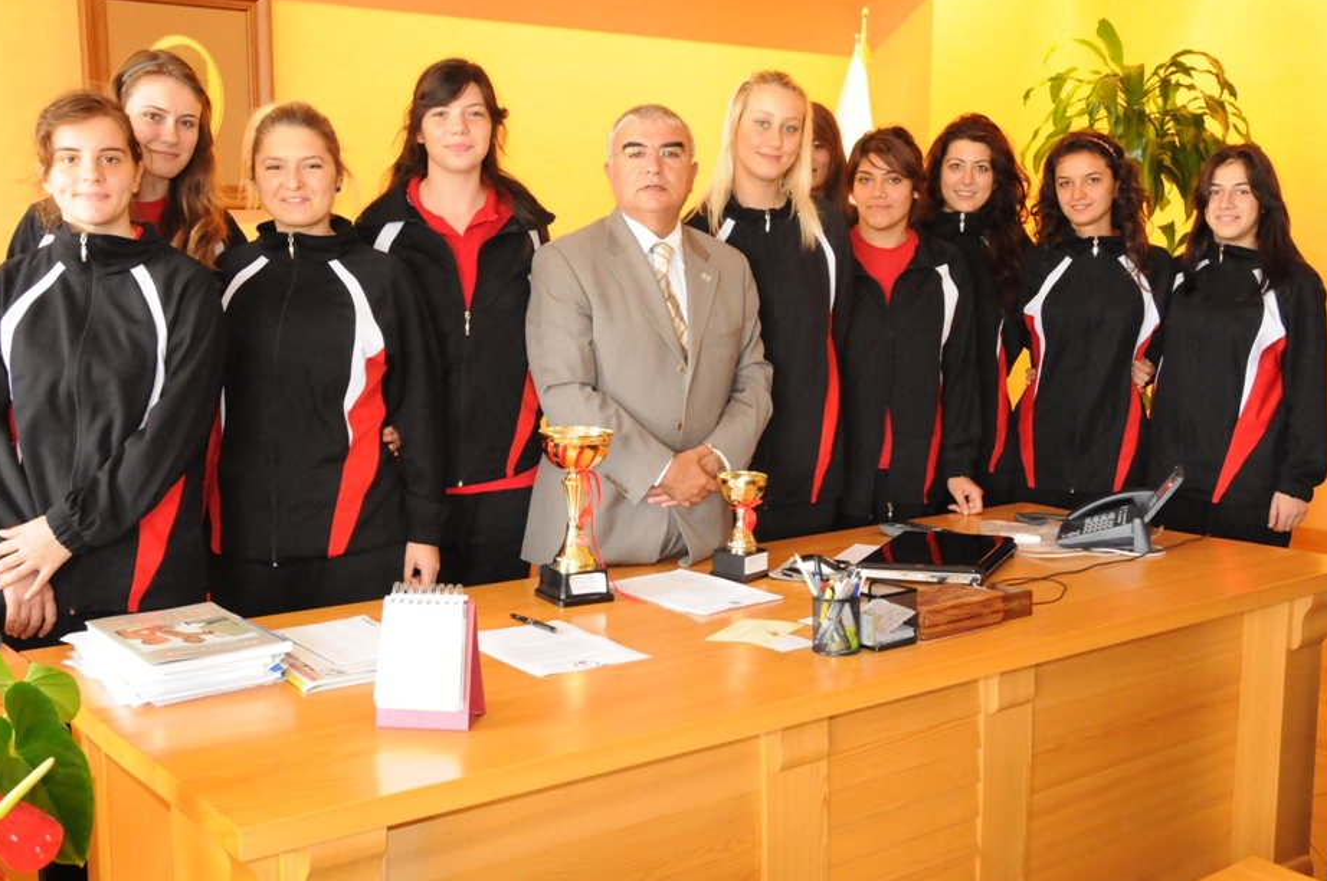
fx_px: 1472
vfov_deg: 33.3
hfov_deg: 48.5
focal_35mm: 40
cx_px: 648
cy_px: 438
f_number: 7.1
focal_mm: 24
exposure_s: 1/60
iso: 3200
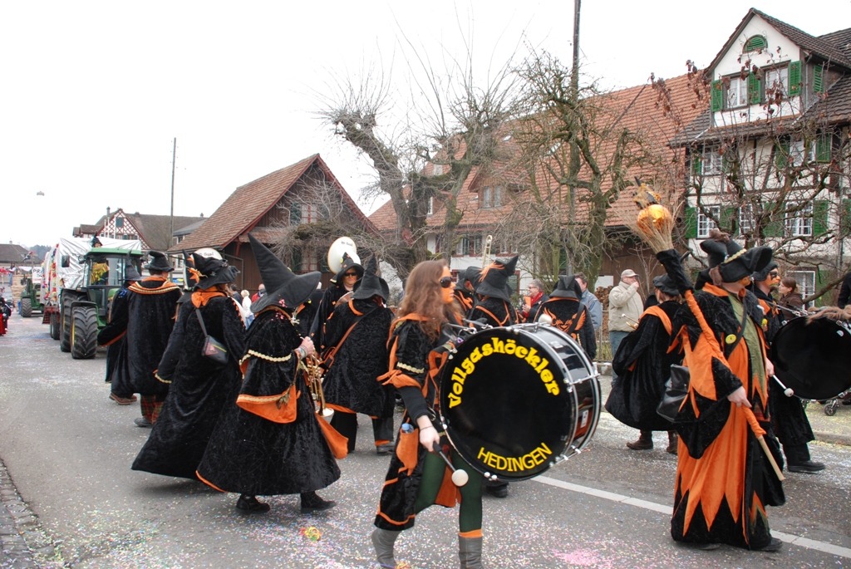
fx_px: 639
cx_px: 426
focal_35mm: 27
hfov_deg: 67.3
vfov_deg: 48.0
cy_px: 284
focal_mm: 18
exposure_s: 1/125
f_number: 3.5
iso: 125
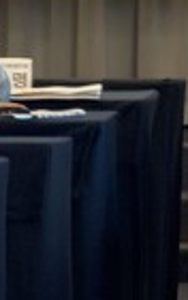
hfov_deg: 1.5
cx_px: 103
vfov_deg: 2.3
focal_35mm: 907
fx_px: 7405
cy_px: -161
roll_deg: -1.2
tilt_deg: -0.5
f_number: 2.8
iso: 100
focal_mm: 16.89
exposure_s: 1/120
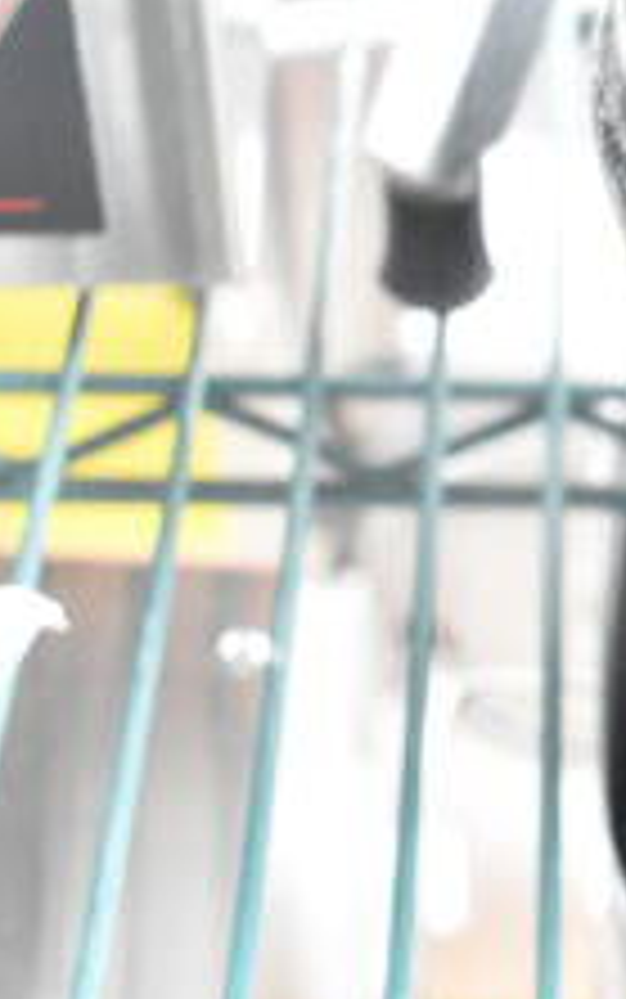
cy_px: 713
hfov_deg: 11.9
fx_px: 2753
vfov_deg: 20.5
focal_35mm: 101
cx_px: 1144
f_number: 3.8
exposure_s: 1/40
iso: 2500
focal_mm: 24
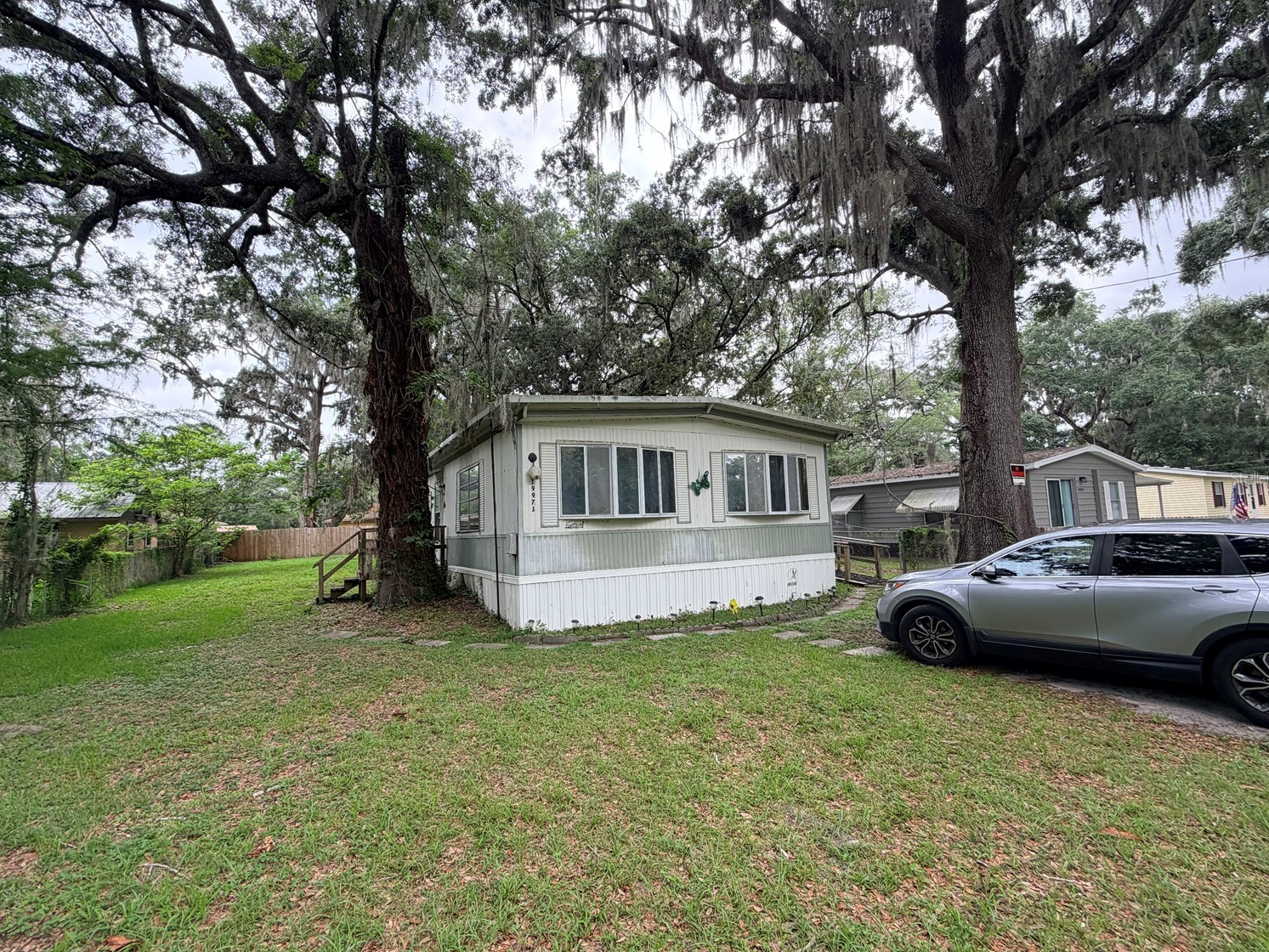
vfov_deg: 81.8
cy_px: 478
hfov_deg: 98.2
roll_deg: +2.3
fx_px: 550
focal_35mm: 15
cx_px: 630
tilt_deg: +5.1
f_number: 2.2
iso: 40
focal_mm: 2.22
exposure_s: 1/232
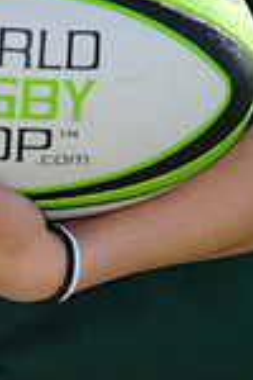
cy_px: -258
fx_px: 8159
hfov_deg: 1.8
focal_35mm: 774
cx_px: 119
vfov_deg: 2.7
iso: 200
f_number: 4
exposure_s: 1/1000
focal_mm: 200
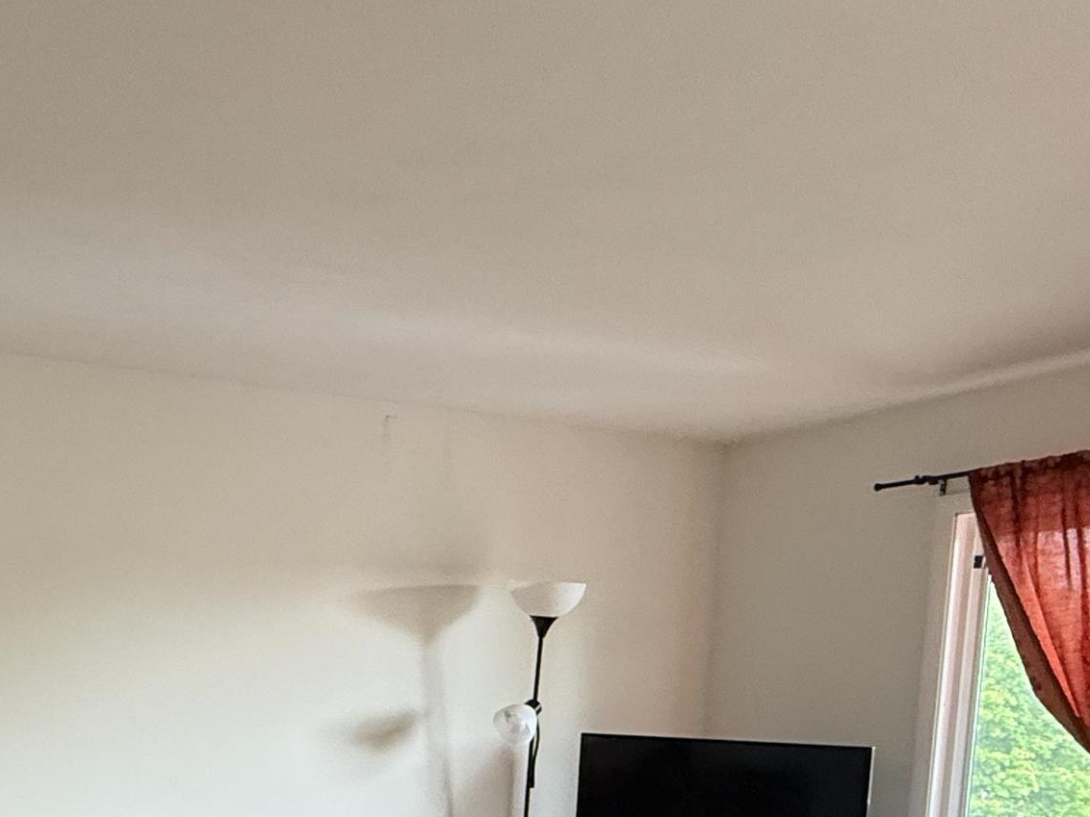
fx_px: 1197
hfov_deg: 45.8
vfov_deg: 34.7
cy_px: 796
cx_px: 182
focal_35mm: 38
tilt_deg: -5.8
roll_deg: -1.8
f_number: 2.2
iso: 400
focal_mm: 2.22
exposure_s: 1/60
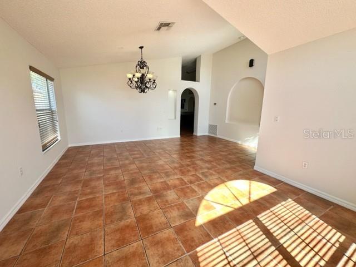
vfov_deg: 85.7
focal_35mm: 14
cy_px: 134
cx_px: 178
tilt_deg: -8.7
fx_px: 144
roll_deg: -1.6
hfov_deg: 102.1
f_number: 2.2
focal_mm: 2.22
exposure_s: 1/120
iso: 50
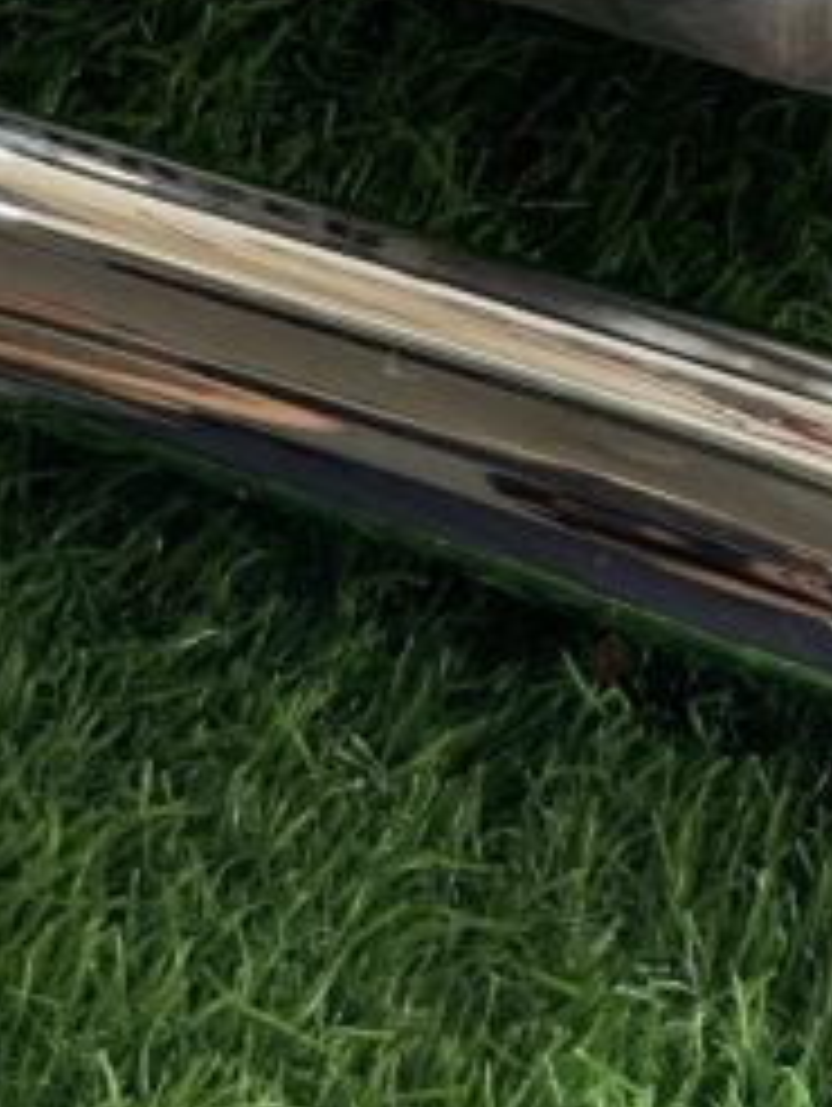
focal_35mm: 169
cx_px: 828
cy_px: -248
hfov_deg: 8.7
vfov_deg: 11.4
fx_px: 5407
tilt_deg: -62.2
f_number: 2
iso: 100
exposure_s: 1/99
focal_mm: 6
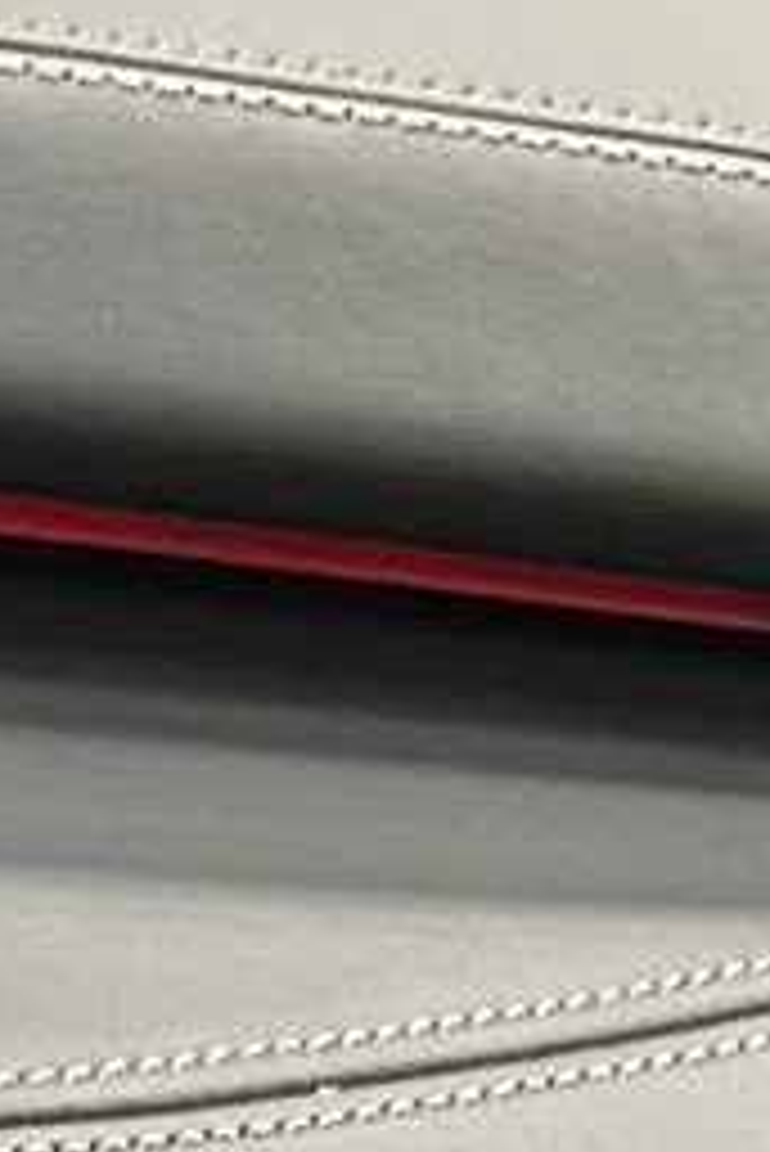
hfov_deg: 5.5
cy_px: 2282
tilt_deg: -25.4
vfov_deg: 9.1
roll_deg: -6.8
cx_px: -2522
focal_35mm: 213
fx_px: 6824
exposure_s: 1/33
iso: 400
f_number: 1.5
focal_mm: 5.7
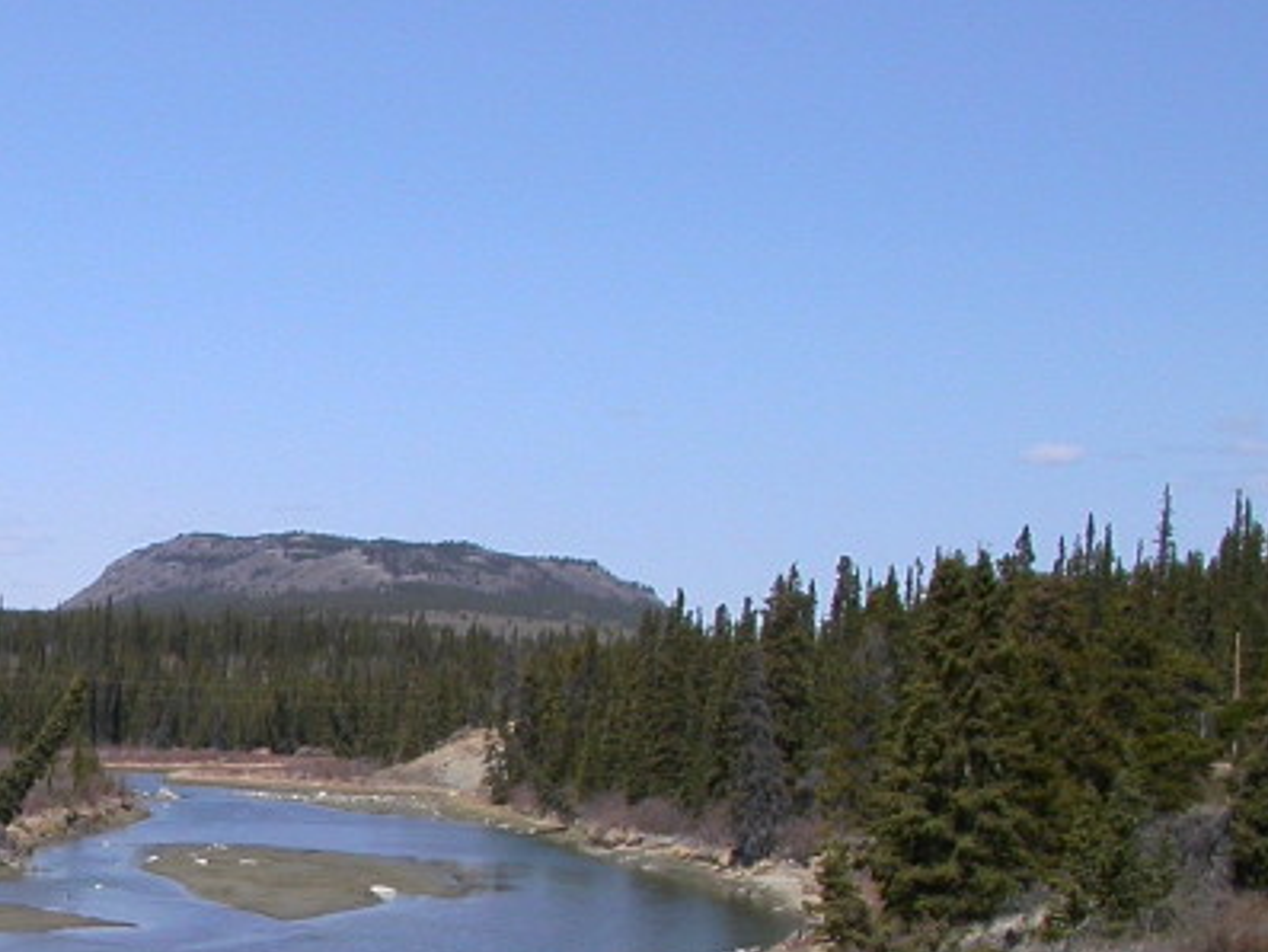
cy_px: 958
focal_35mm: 89
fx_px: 3261
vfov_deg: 16.3
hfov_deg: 20.9
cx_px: -153
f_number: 7.5
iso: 100
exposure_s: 1/395
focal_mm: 7.85
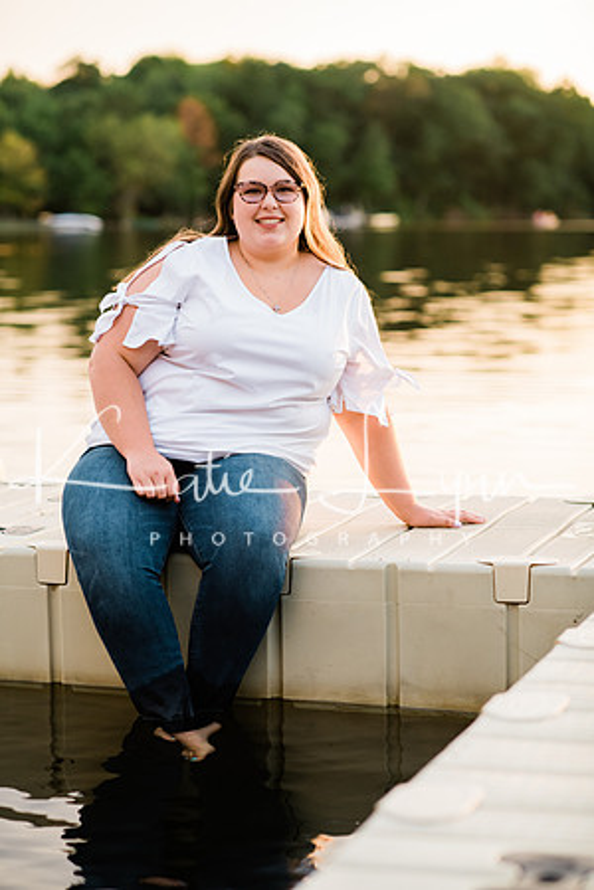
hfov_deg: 16.1
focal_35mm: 85
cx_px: 297
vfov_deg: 23.9
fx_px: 2104
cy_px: 445
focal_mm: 85
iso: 800
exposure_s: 1/320
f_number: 2.8
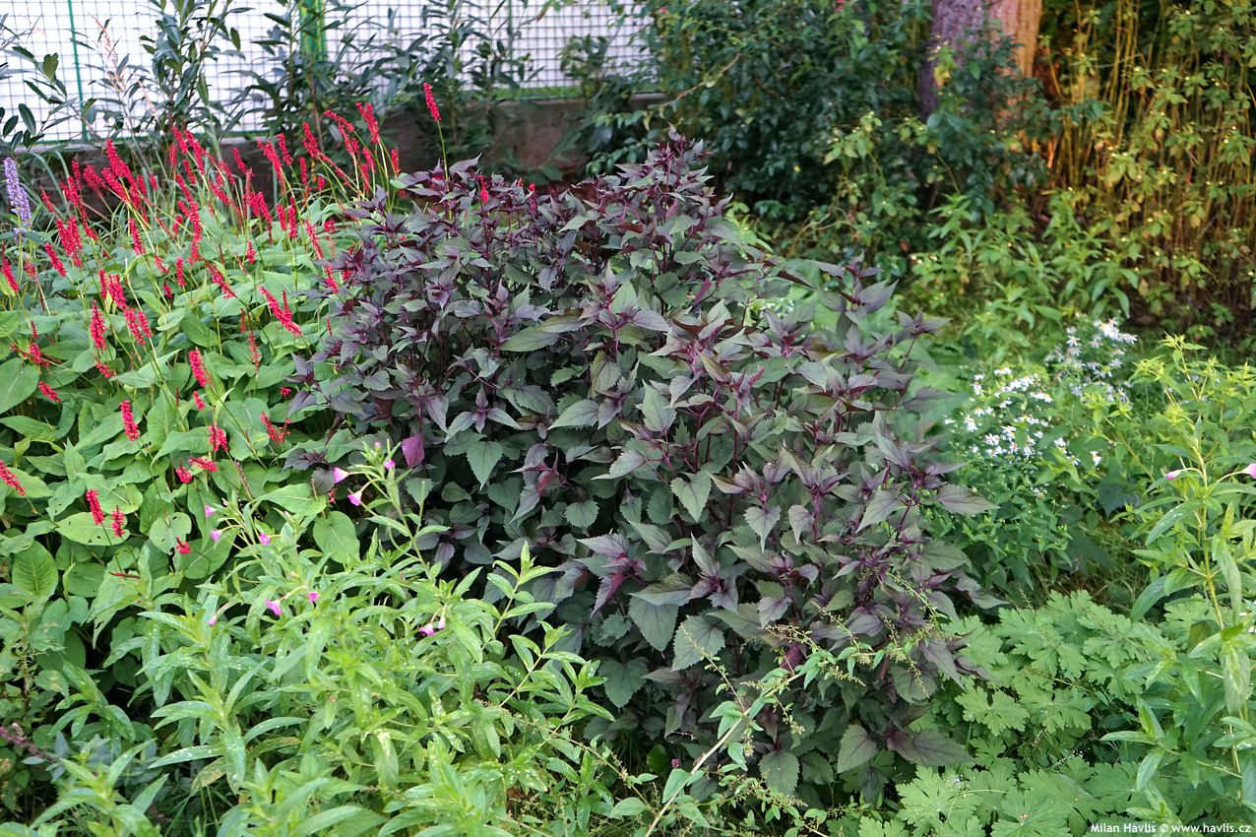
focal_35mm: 34
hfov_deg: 55.8
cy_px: 418
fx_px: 1186
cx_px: 628
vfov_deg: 38.9
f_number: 4
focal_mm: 34
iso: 1250
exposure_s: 1/160
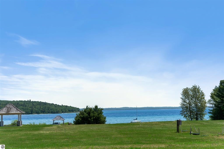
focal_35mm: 70
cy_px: 74
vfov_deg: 19.4
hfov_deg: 28.9
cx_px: 112
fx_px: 435
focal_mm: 70
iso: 800
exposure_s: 1/400
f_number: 22
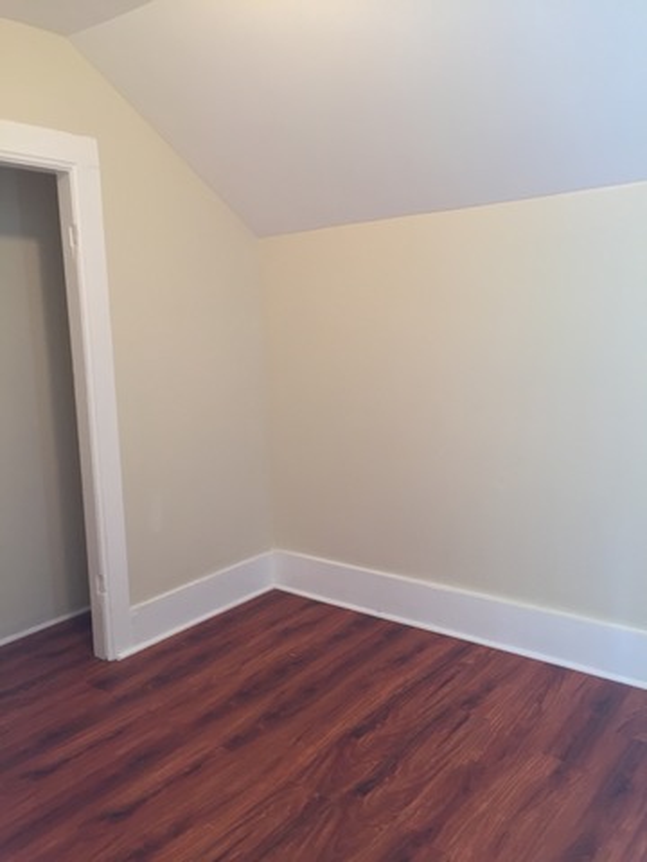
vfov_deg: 61.7
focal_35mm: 29
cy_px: 431
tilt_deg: -8.4
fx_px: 723
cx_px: 324
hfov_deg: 48.2
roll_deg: +2.0
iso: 160
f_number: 2.2
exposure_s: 1/30
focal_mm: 4.15
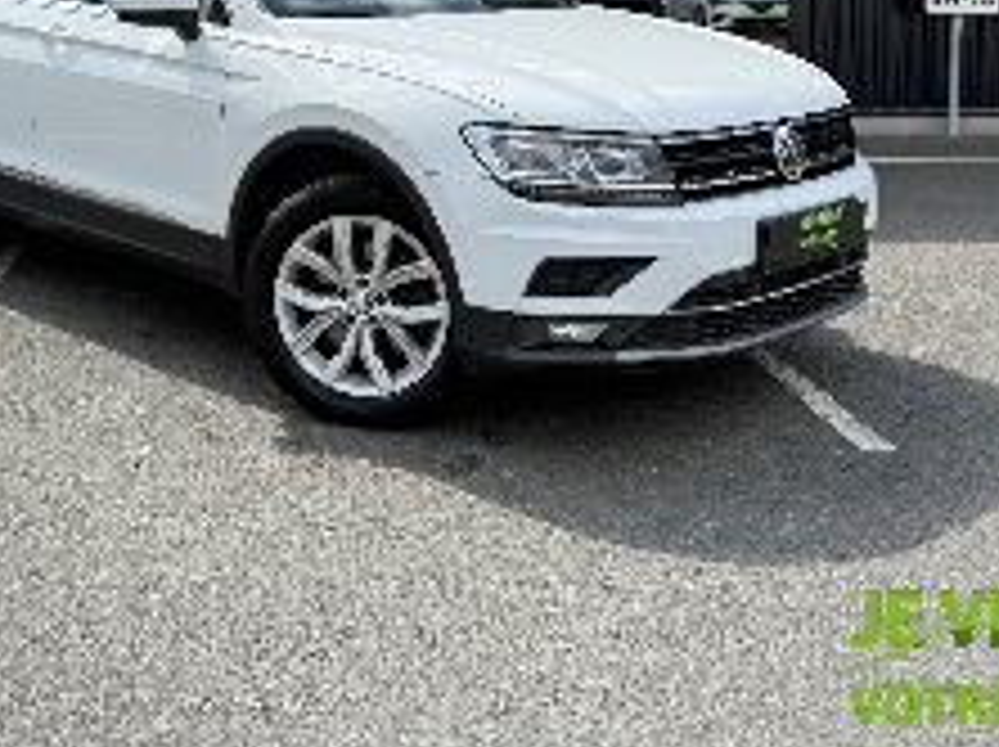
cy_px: 58
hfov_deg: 41.0
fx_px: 1297
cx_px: 261
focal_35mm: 45
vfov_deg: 30.5
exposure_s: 1/3279
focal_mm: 6.76
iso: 100
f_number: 1.78
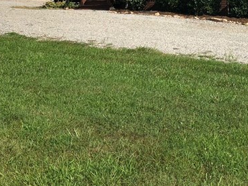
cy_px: -44
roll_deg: -0.3
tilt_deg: +4.2
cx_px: 220
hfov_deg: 24.4
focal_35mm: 78
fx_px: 559
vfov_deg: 17.9
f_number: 1.8
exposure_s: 1/2088
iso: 20
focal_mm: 3.99
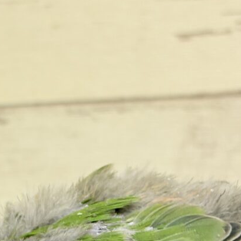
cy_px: 214
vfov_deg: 12.8
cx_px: -11
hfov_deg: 12.7
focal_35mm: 135
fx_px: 1063
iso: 50
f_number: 1.6
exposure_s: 1/50
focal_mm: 5.96
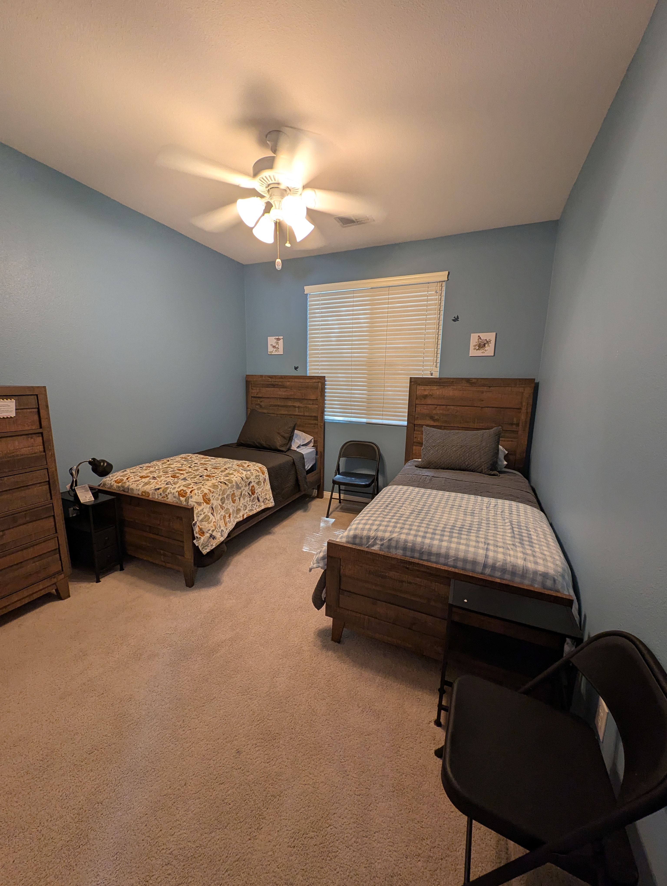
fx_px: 308
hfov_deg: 94.6
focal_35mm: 12
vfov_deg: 110.5
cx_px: 334
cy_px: 443
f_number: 1.95
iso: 138
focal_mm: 2.23
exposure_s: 1/60
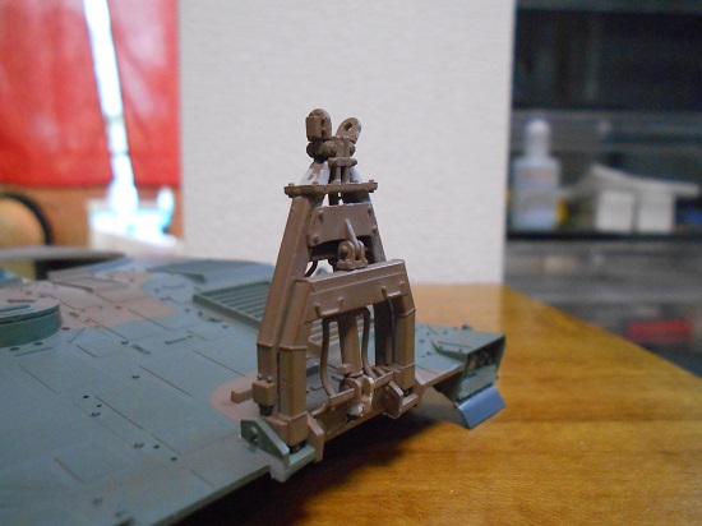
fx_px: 608
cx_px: 351
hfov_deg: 60.0
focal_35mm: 30
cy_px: 263
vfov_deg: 46.8
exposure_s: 1/50
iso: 800
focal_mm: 5.1
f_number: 3.4
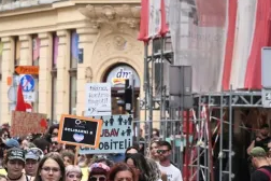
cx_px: -75
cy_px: 164
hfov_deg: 5.7
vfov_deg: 3.8
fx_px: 2725
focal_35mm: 362
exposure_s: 1/400
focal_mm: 120
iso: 500
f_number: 7.1
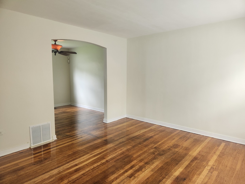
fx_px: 163
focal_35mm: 23
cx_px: 122
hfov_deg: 73.9
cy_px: 92
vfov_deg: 58.9
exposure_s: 1/120
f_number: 1.8
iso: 400
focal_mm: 5.4
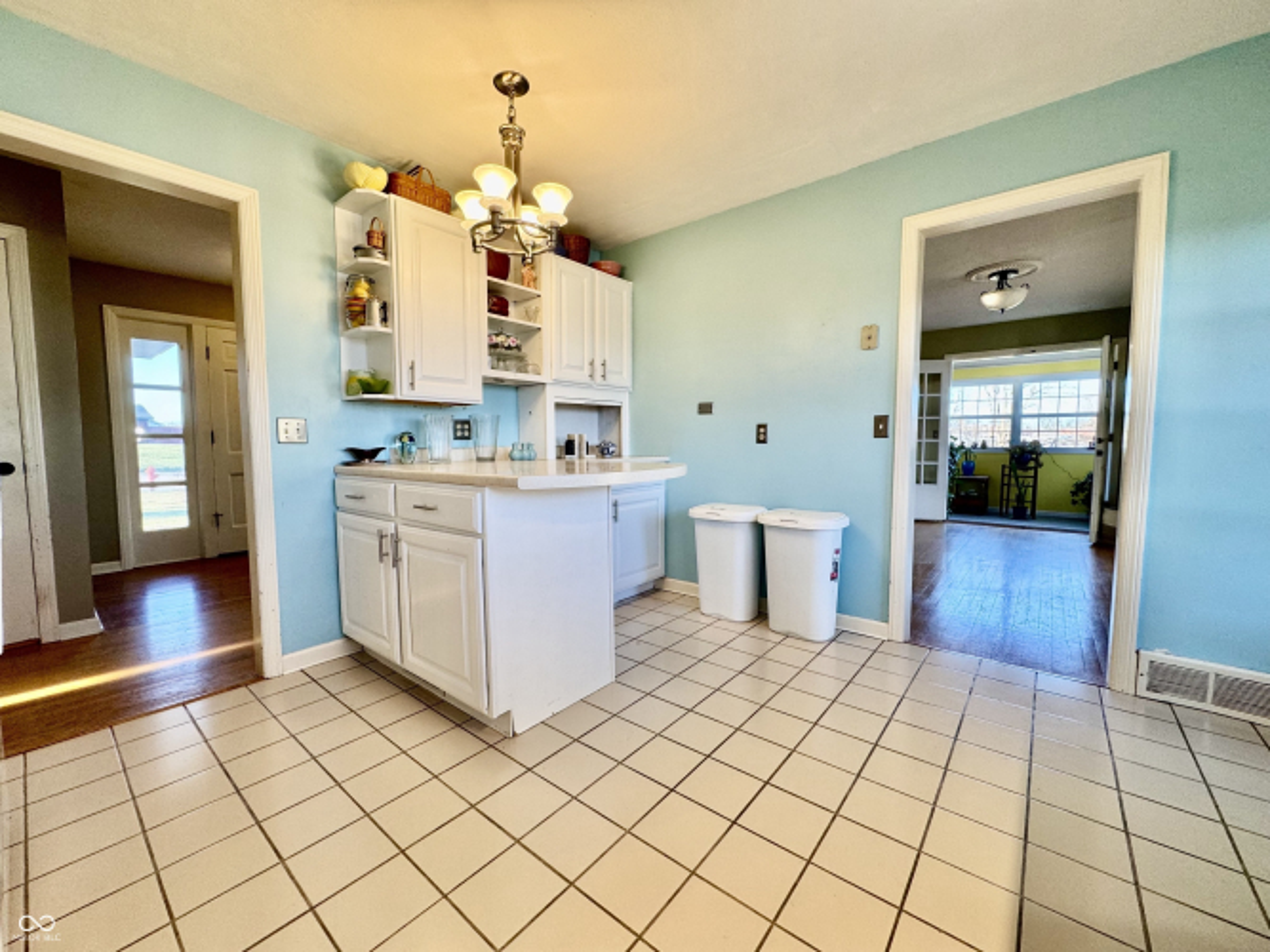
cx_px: 635
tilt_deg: -4.5
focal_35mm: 14
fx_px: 514
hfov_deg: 102.1
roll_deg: +0.2
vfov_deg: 85.7
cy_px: 476
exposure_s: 1/120
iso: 125
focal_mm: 2.22
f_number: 2.2
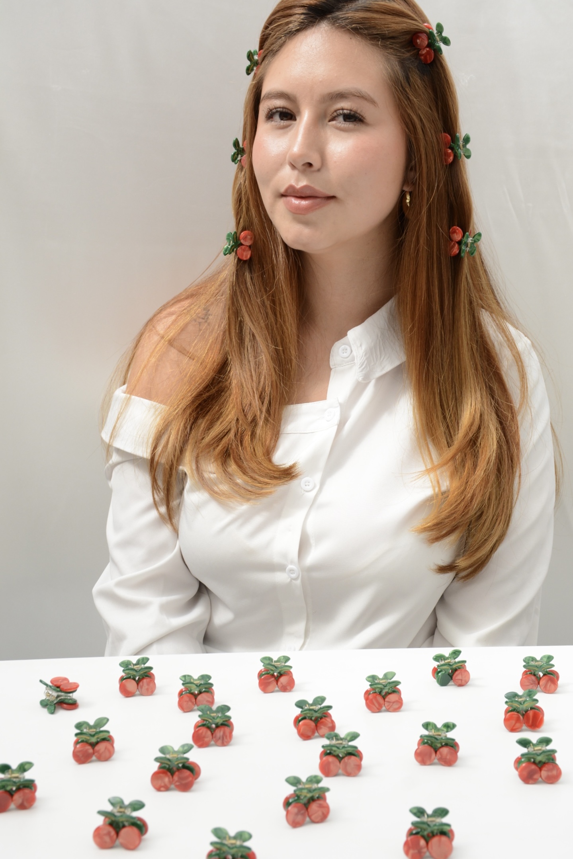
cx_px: 286
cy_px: 430
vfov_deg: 38.9
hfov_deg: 26.5
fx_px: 1217
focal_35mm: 51
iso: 500
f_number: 9
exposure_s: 1/320
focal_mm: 34
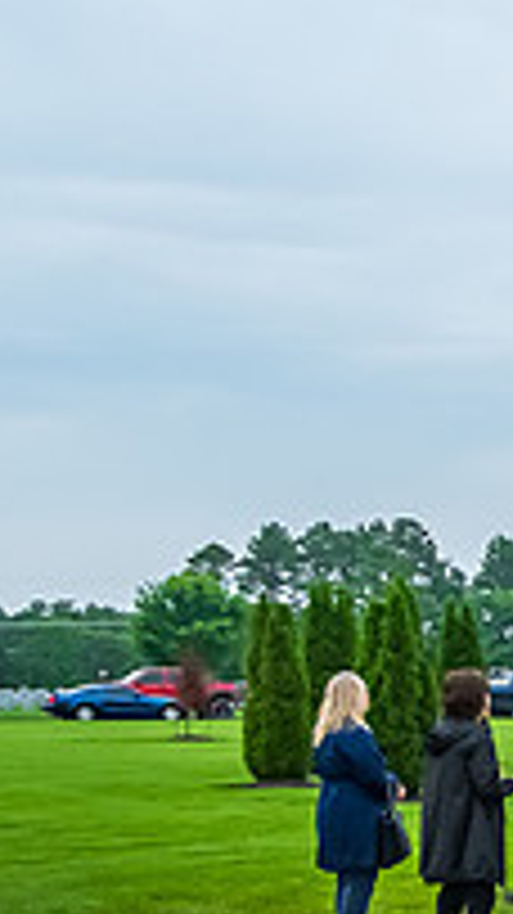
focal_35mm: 82
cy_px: 672
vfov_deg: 25.6
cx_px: 1281
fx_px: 1985
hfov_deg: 11.7
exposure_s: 1/2000
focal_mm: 18
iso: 800
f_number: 5
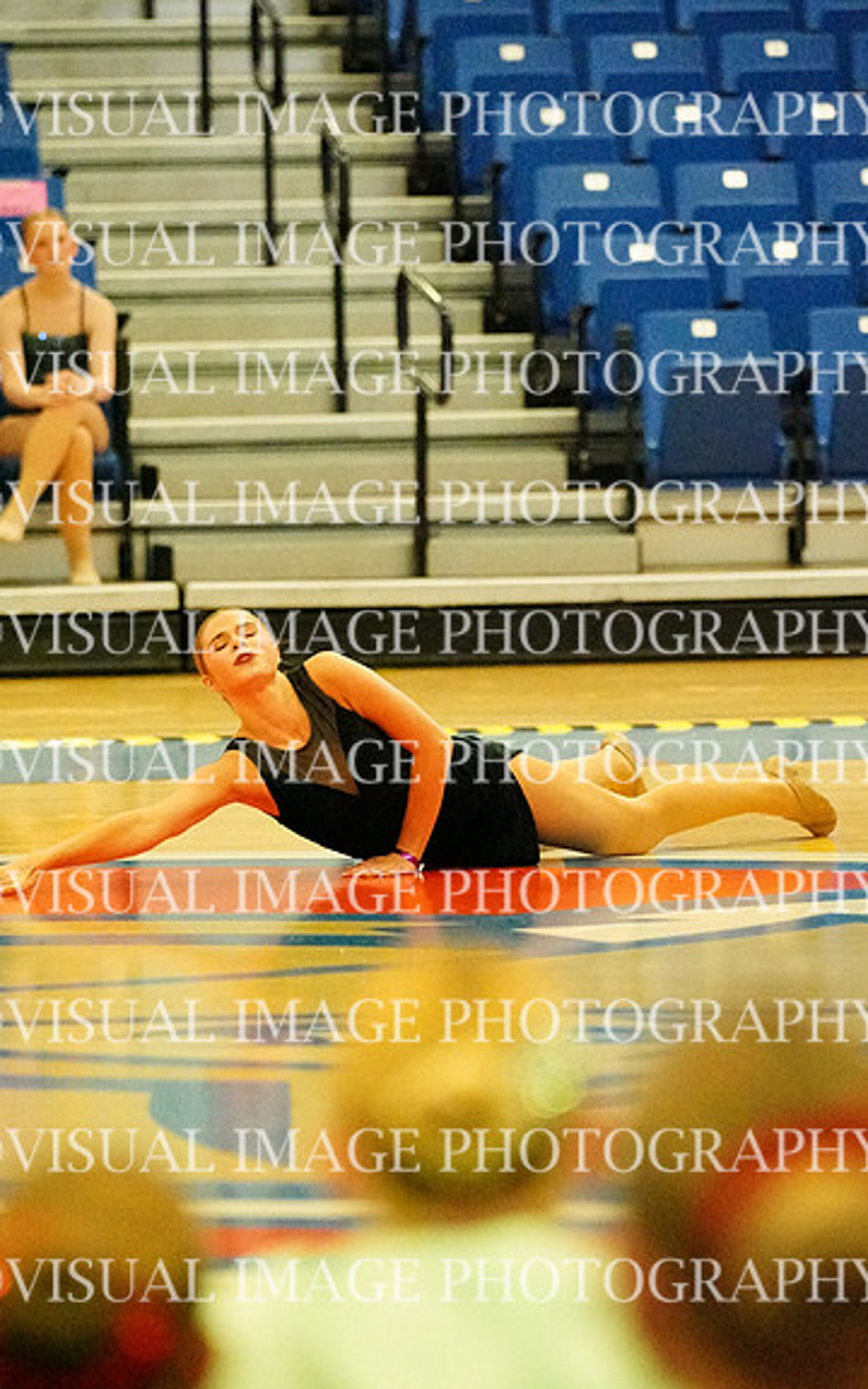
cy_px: 697
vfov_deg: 9.1
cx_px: 423
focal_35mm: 231
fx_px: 8743
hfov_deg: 5.7
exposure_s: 1/1600
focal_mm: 150
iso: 25600
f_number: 2.8
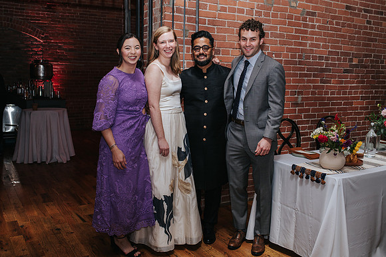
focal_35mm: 37
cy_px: 128
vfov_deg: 36.3
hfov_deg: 52.4
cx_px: 191
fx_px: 392
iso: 800
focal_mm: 35
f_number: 4
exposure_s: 1/200
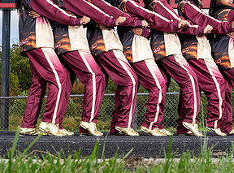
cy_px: 66
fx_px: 679
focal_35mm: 101
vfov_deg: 14.5
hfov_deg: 19.5
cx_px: 162
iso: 80
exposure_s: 1/200
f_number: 7.1
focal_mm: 32.5
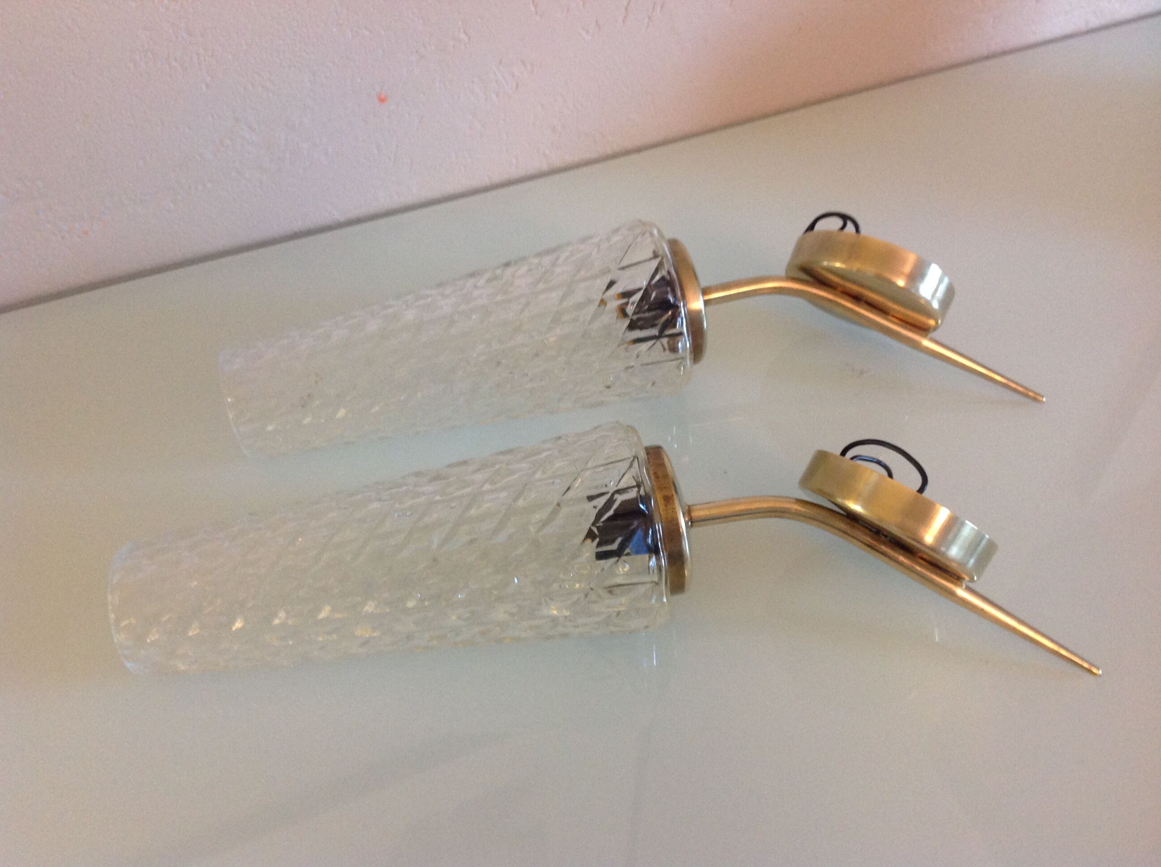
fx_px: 1172
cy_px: 434
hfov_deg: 52.7
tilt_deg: -49.3
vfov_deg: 40.6
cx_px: 580
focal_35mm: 35
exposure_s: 1/17
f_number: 2.4
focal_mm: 4.28
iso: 200
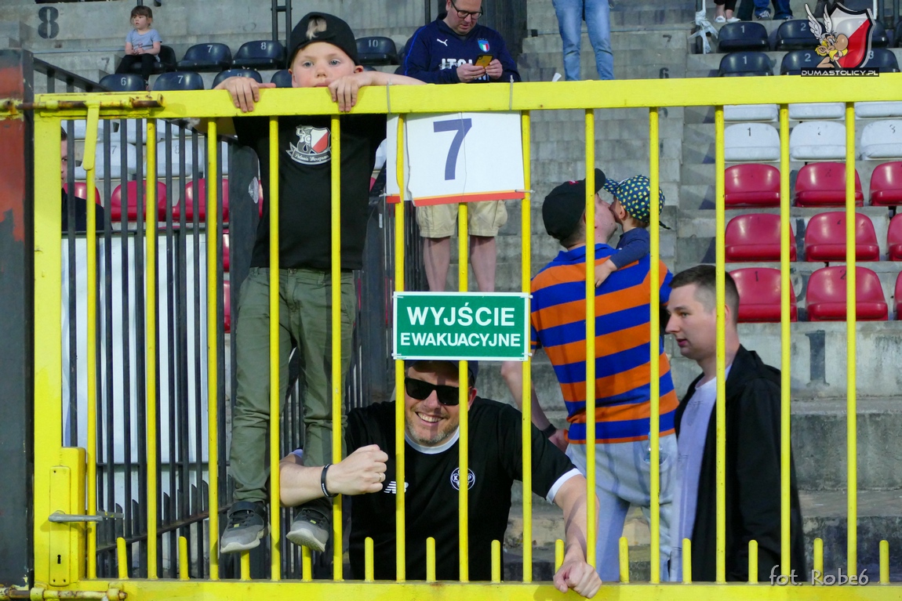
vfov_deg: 17.3
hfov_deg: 25.7
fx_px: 1979
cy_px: 300
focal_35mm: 79
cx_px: 451
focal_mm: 28.89
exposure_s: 1/125
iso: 1600
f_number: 3.7
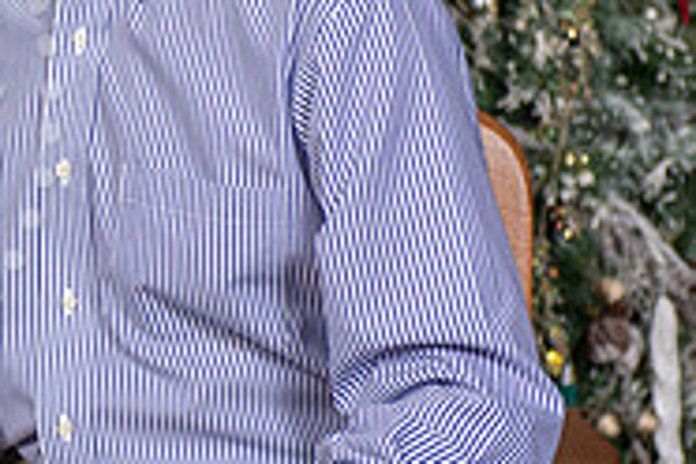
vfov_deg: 6.9
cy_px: 130
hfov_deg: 10.0
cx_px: -250
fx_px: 3866
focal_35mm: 200
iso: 160
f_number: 7.1
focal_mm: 56
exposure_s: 1/125
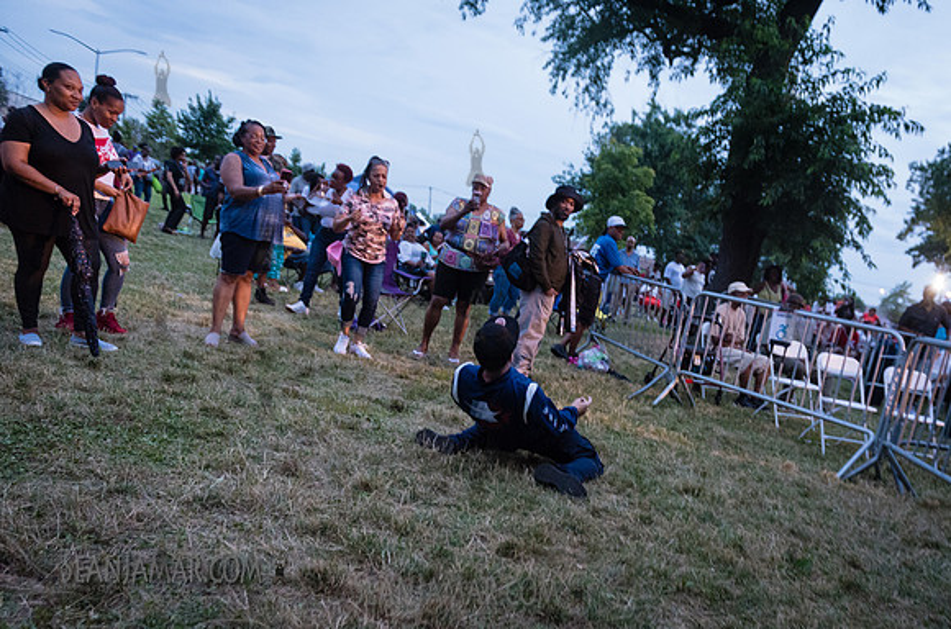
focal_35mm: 29
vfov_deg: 44.4
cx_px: 575
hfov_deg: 63.0
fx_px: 766
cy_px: 384
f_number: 3.5
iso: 4000
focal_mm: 24
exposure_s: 1/200
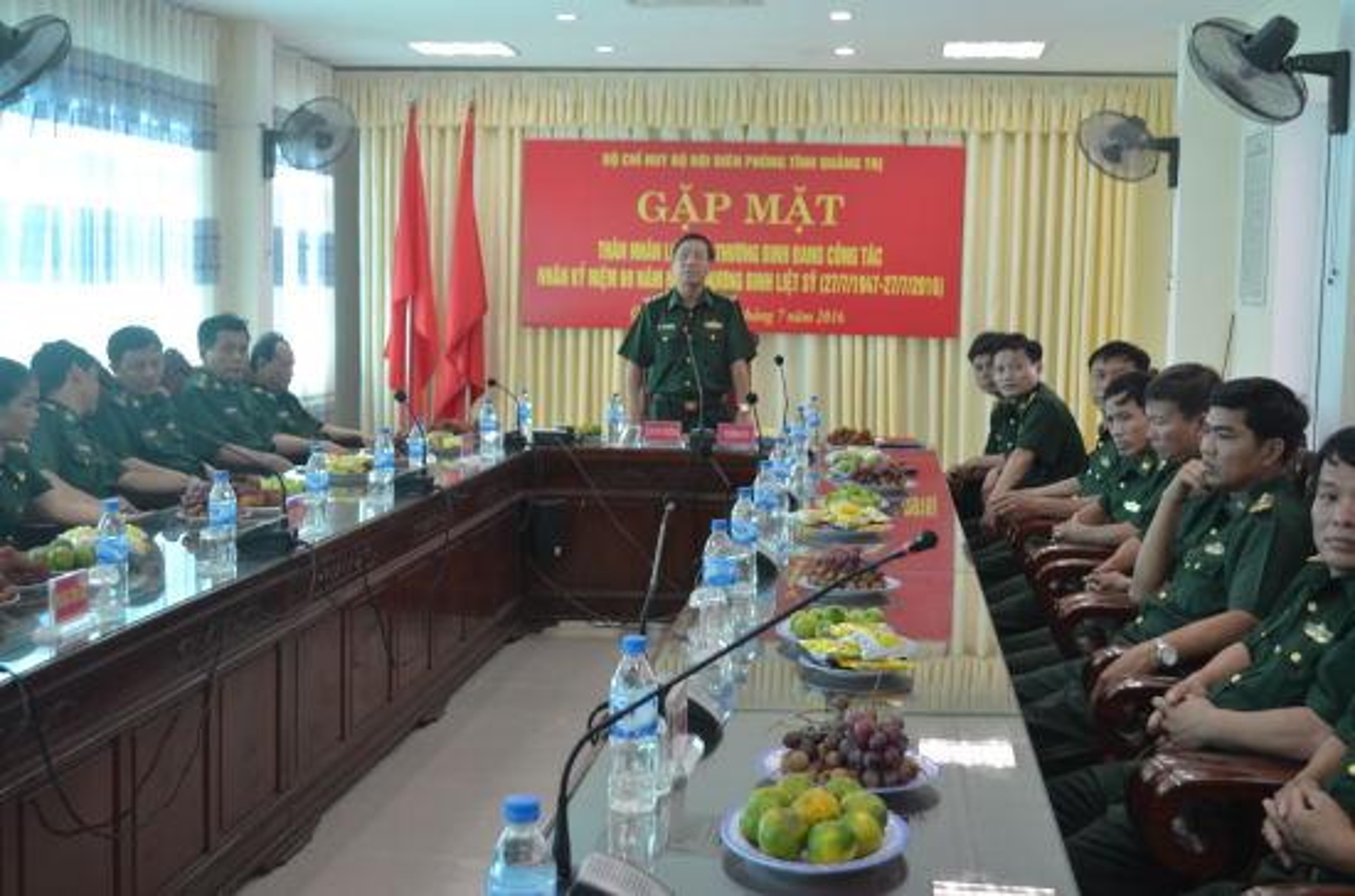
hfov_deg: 41.2
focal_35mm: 48
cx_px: 678
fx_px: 1802
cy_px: 448
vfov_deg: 27.9
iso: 640
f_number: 4.8
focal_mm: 32
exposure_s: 1/60
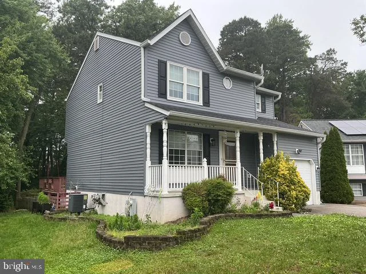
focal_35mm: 29
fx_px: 307
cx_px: 183
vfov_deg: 48.2
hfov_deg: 61.7
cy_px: 137
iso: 20
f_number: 1.8
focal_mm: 3
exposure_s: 1/158
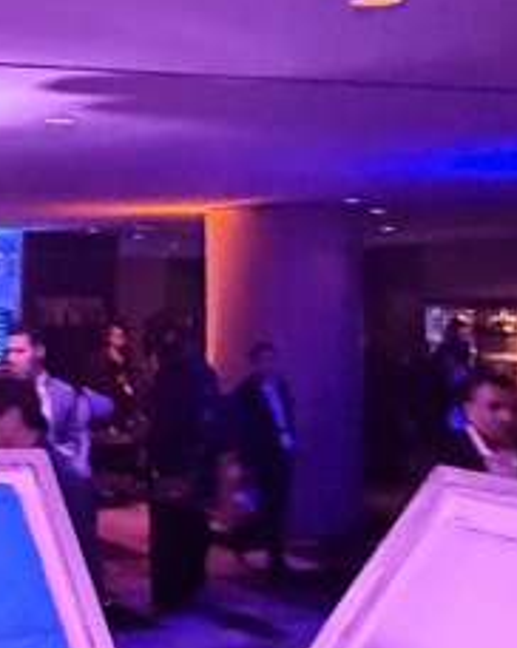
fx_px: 1264
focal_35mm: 66
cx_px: -74
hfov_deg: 21.7
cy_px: 274
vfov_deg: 28.7
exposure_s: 1/50
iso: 1250
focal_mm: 2.22
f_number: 2.2
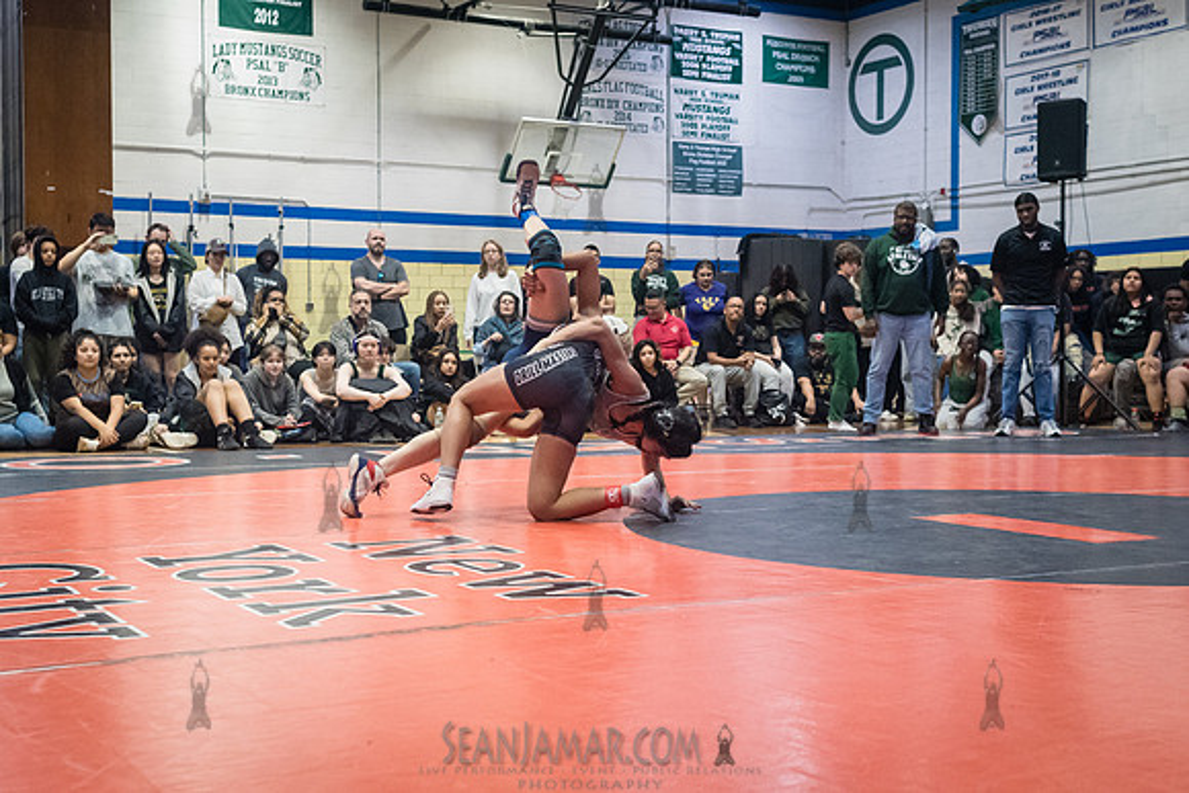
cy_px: 396
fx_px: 1569
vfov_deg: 28.4
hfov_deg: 41.5
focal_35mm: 48
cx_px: 595
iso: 6400
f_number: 3.5
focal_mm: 35
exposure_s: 1/400
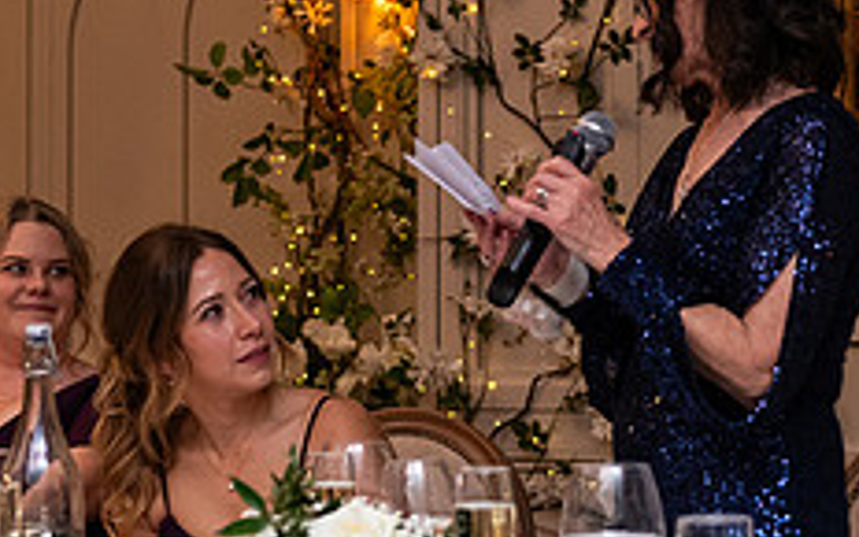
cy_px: 280
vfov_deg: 12.8
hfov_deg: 20.3
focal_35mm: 102
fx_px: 2388
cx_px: 555
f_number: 3.5
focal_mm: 40
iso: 1000
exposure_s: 1/160
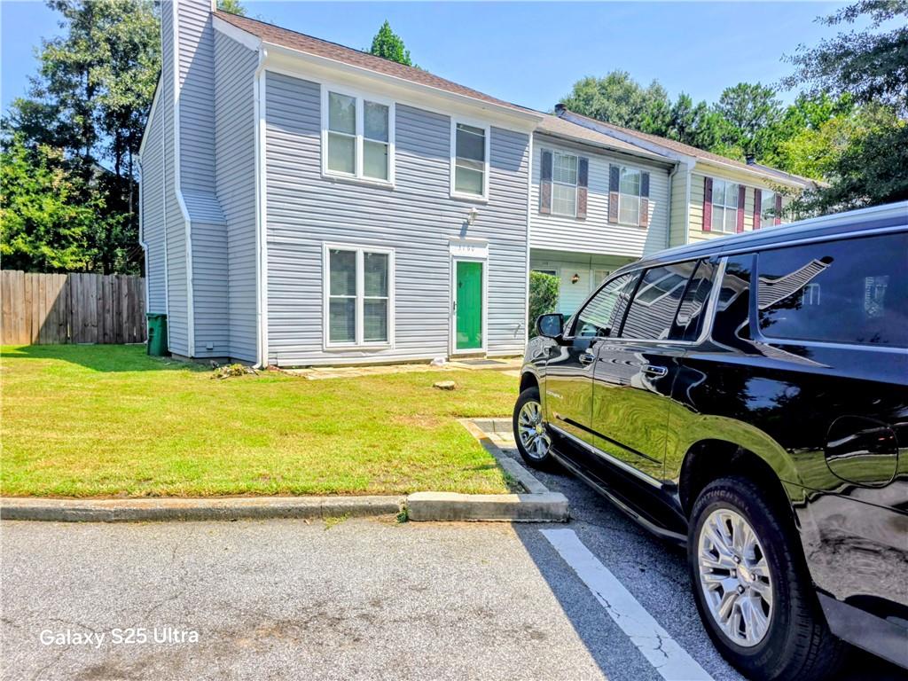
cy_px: 340
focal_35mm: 23
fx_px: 603
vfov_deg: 58.9
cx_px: 454
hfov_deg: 73.9
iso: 80
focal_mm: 6.3
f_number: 1.7
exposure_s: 1/3768
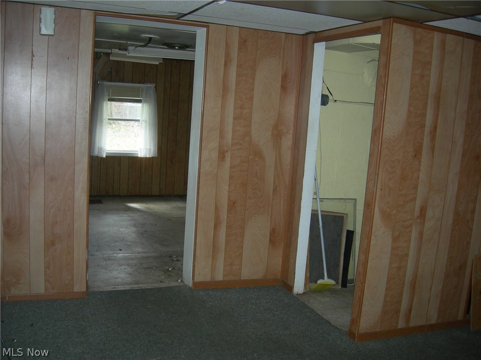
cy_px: 180
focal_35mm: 36
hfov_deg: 51.4
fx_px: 500
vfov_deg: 39.7
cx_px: 240
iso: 121
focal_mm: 7.5
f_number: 2.7
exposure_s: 1/60.1
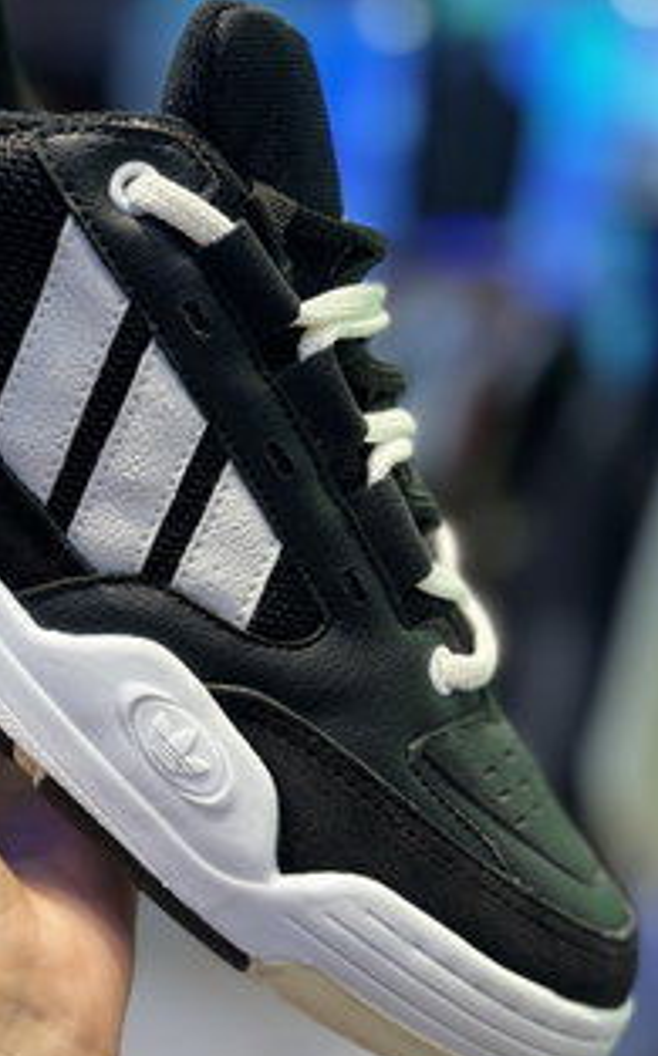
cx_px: 74
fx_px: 1352
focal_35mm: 47
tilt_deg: -8.2
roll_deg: -2.6
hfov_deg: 26.5
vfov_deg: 42.7
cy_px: 491
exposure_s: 1/50
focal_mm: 5.96
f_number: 1.6
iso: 100
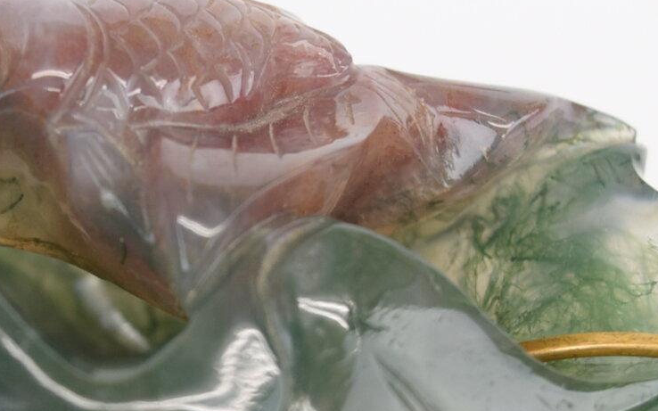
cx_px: 135
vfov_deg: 9.5
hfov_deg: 15.1
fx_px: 2474
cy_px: 341
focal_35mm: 138
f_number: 4.5
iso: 400
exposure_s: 1/80
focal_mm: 26
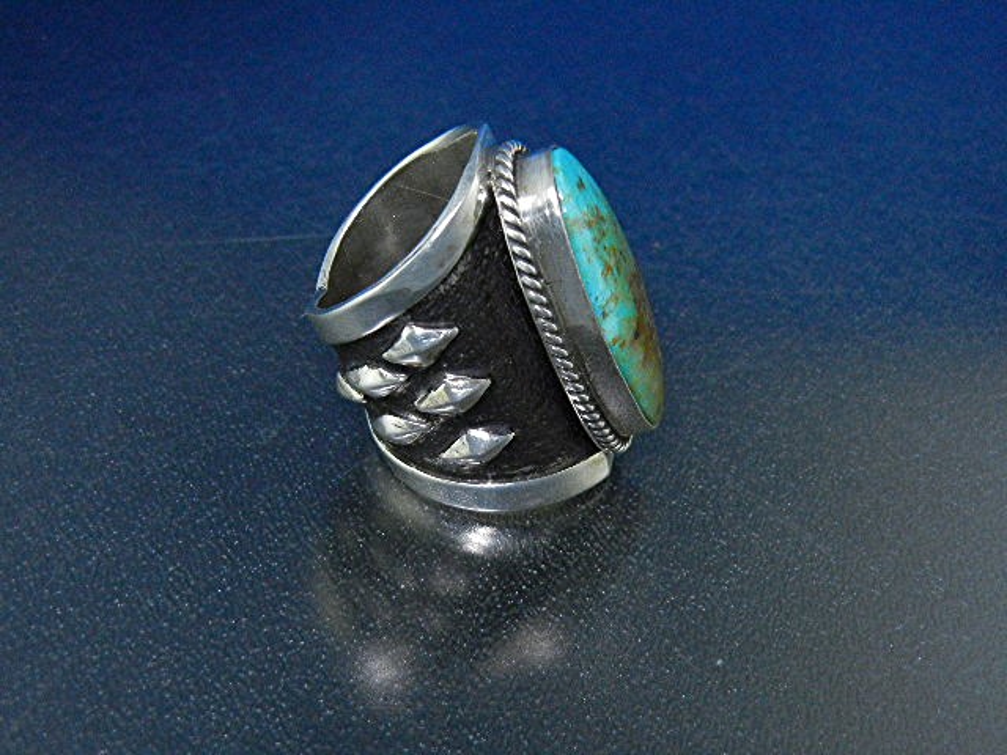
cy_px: 378
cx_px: 504
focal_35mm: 52
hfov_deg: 36.8
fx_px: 1513
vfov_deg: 28.0
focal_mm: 9.3
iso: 800
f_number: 7.8
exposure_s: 1/30
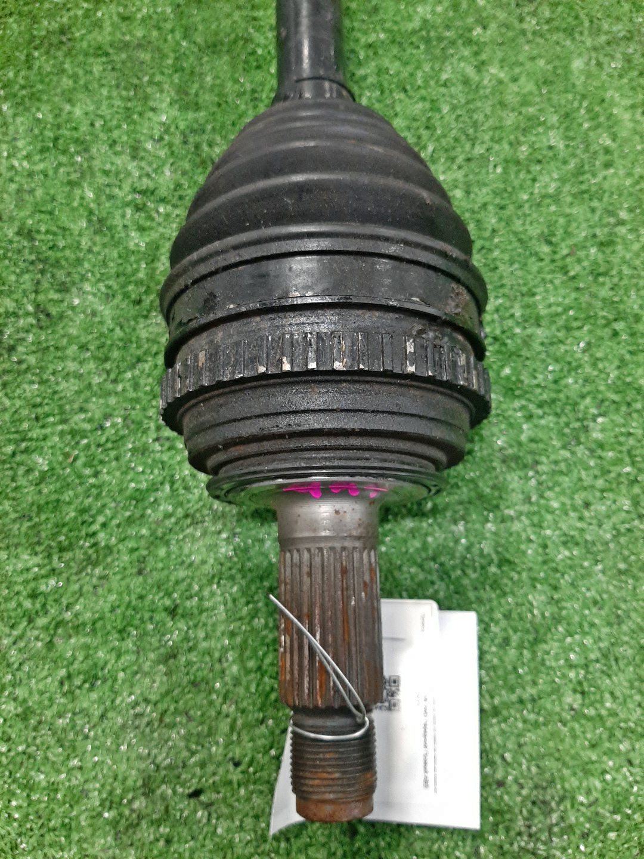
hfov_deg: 53.1
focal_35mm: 26
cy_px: 430
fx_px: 645
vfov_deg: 67.3
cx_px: 322
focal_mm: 3.93
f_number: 1.7
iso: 220
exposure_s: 1/33
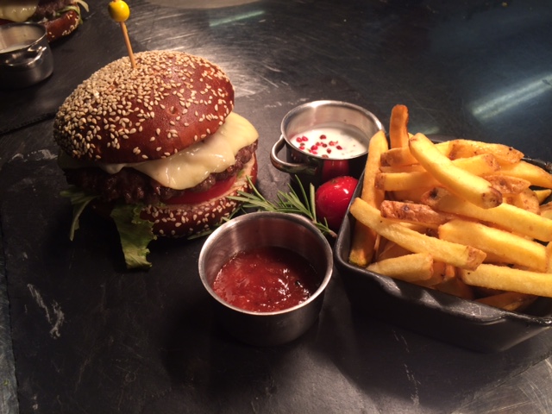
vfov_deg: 48.2
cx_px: 276
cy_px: 207
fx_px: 462
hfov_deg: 61.7
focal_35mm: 29
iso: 32
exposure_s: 1/154
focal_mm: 4.15
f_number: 2.2
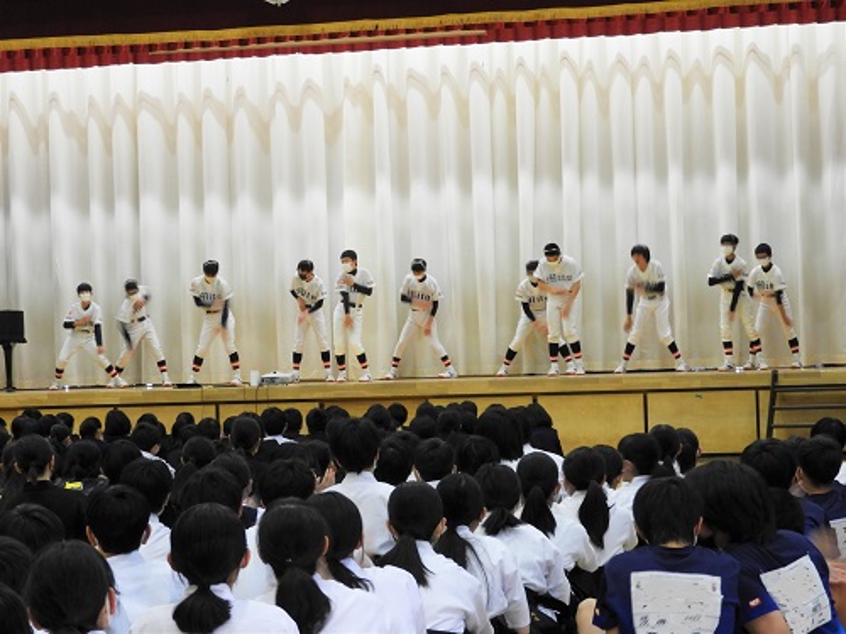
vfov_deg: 14.1
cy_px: 317
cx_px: 423
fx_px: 2566
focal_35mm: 105
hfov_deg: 18.7
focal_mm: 18.8
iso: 400
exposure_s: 1/15
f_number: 4.8
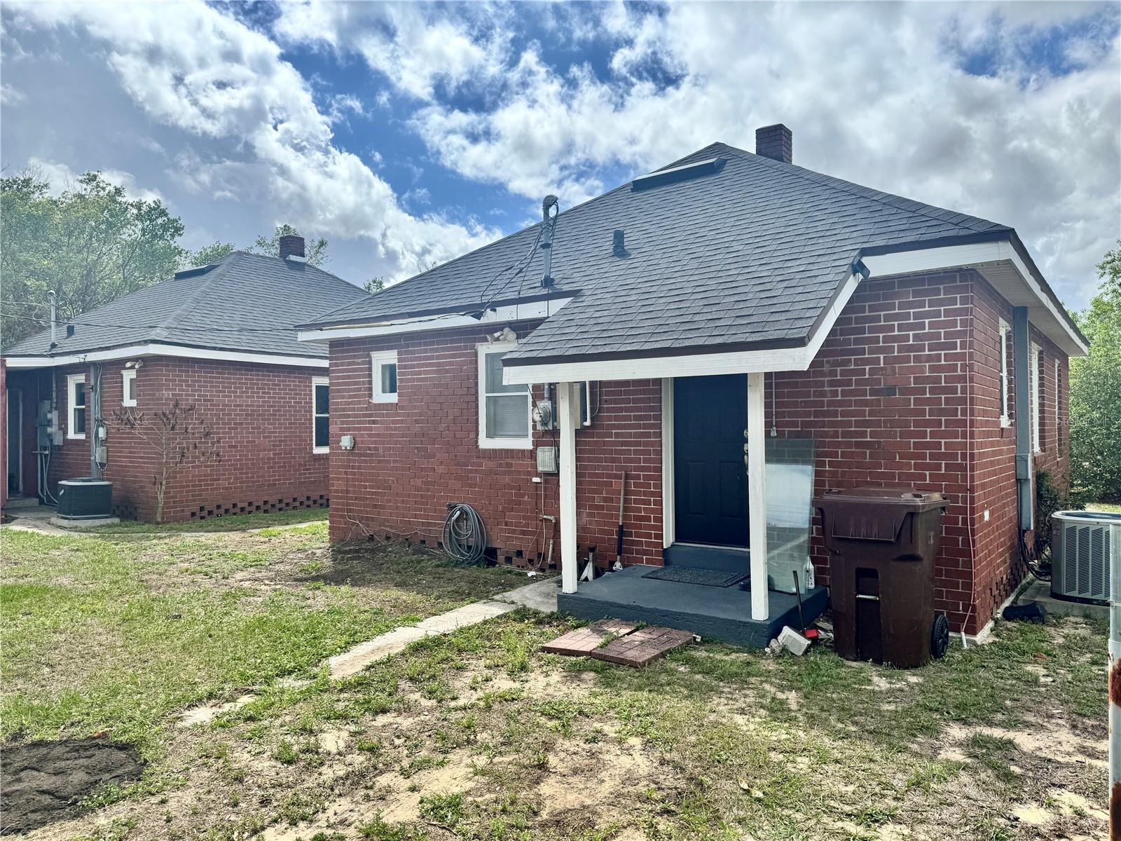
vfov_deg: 56.8
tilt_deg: -1.7
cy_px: 420
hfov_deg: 71.6
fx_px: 777
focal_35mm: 24
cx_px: 560
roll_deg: +1.2
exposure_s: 1/7092
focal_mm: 6.76
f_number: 1.78
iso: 80
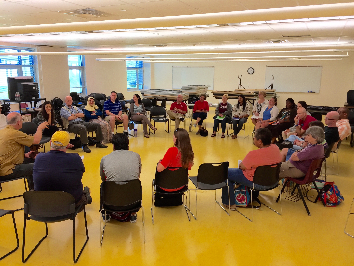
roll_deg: +0.6
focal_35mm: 29
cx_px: 177
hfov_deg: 61.7
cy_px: 133
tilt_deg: -12.3
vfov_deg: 48.2
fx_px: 297
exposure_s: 1/60
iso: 40
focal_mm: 4.15
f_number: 2.2
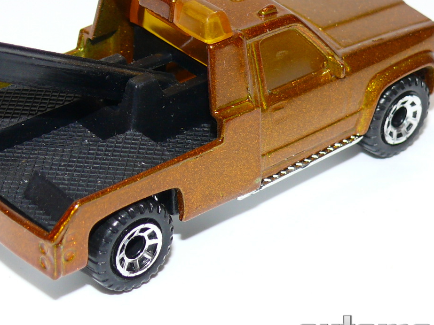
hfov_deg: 15.2
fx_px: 1630
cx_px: 190
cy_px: 96
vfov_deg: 11.4
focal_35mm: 130
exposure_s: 1/30
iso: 100
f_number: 4
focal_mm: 11.4
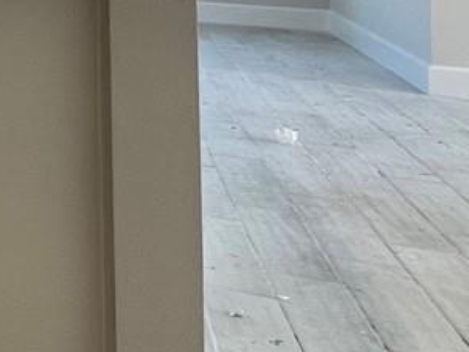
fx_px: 949
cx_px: -542
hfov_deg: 17.1
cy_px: -172
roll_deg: -1.2
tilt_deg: +1.3
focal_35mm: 70
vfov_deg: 18.6
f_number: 1.8
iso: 50
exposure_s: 1/120
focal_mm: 1.57
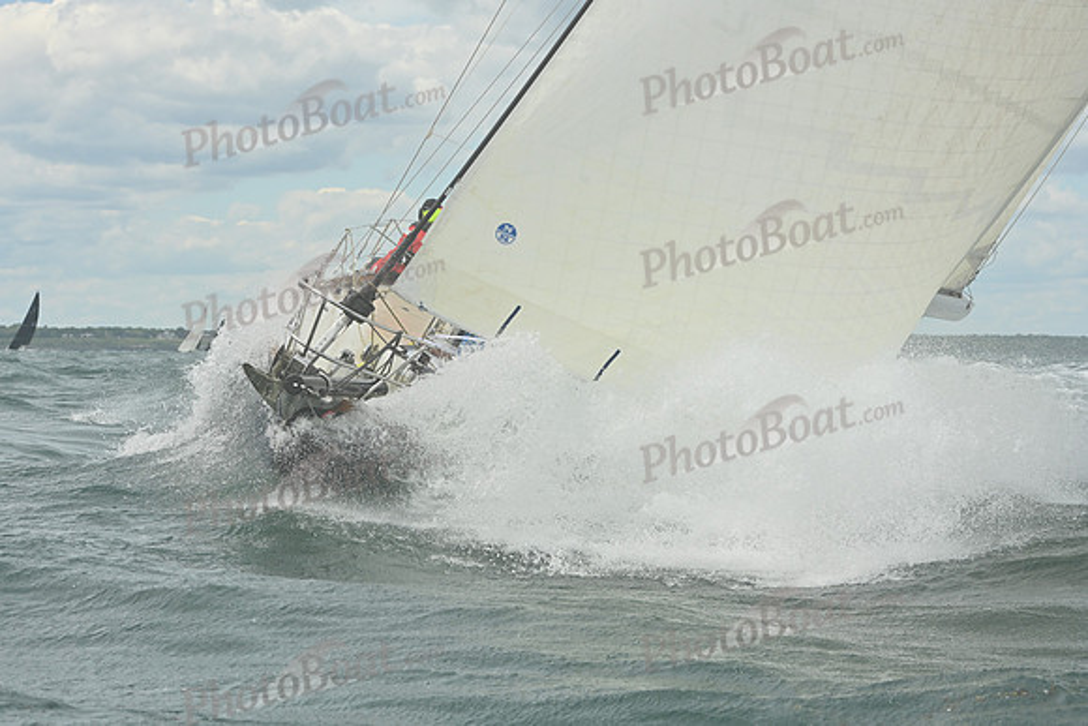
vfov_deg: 14.0
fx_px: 2962
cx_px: 544
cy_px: 363
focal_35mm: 98
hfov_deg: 20.8
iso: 320
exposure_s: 1/1250
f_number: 11
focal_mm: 98
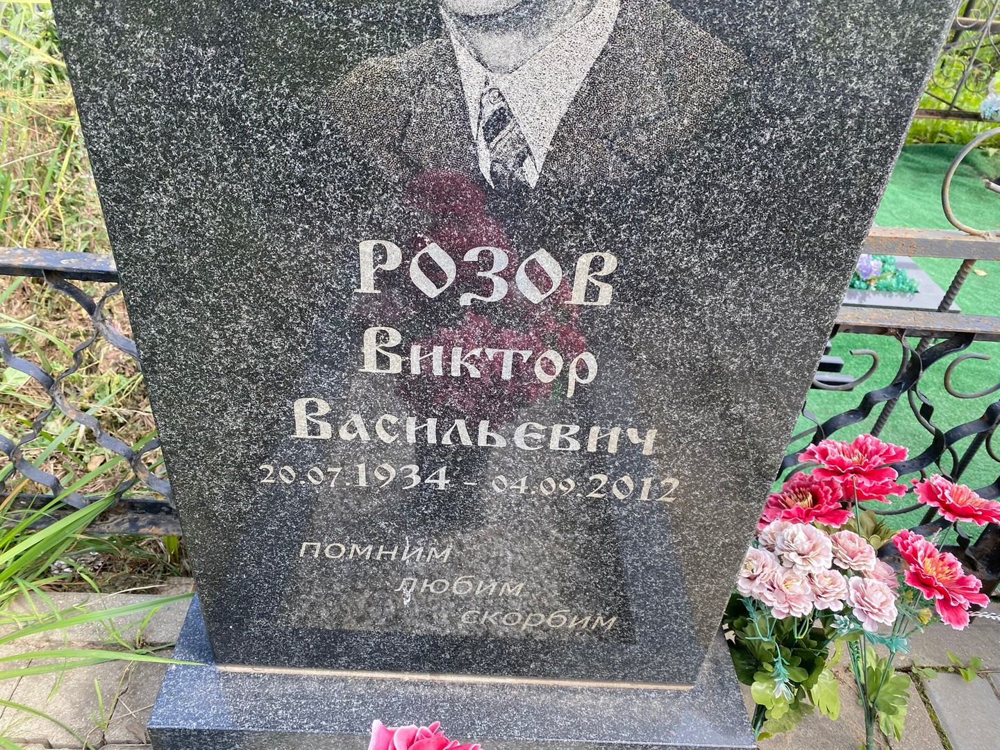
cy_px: 375
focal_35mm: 26
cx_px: 500
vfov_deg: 53.1
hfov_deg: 67.3
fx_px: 751
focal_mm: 4.25
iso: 32
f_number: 1.8
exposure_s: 1/247
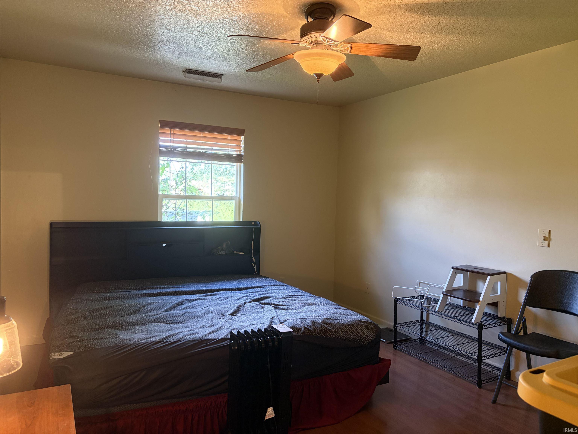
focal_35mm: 26
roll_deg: -1.1
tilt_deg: -2.0
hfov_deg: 67.3
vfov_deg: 53.1
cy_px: 217
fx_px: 434
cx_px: 289
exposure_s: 1/60
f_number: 1.6
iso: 320
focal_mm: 5.96
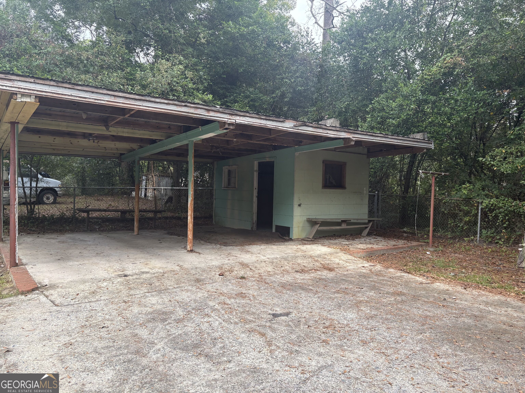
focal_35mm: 26
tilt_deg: -0.4
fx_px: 394
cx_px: 262
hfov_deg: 67.3
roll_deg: -0.7
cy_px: 196
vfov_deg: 53.1
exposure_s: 1/322
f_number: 1.6
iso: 40
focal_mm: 5.96
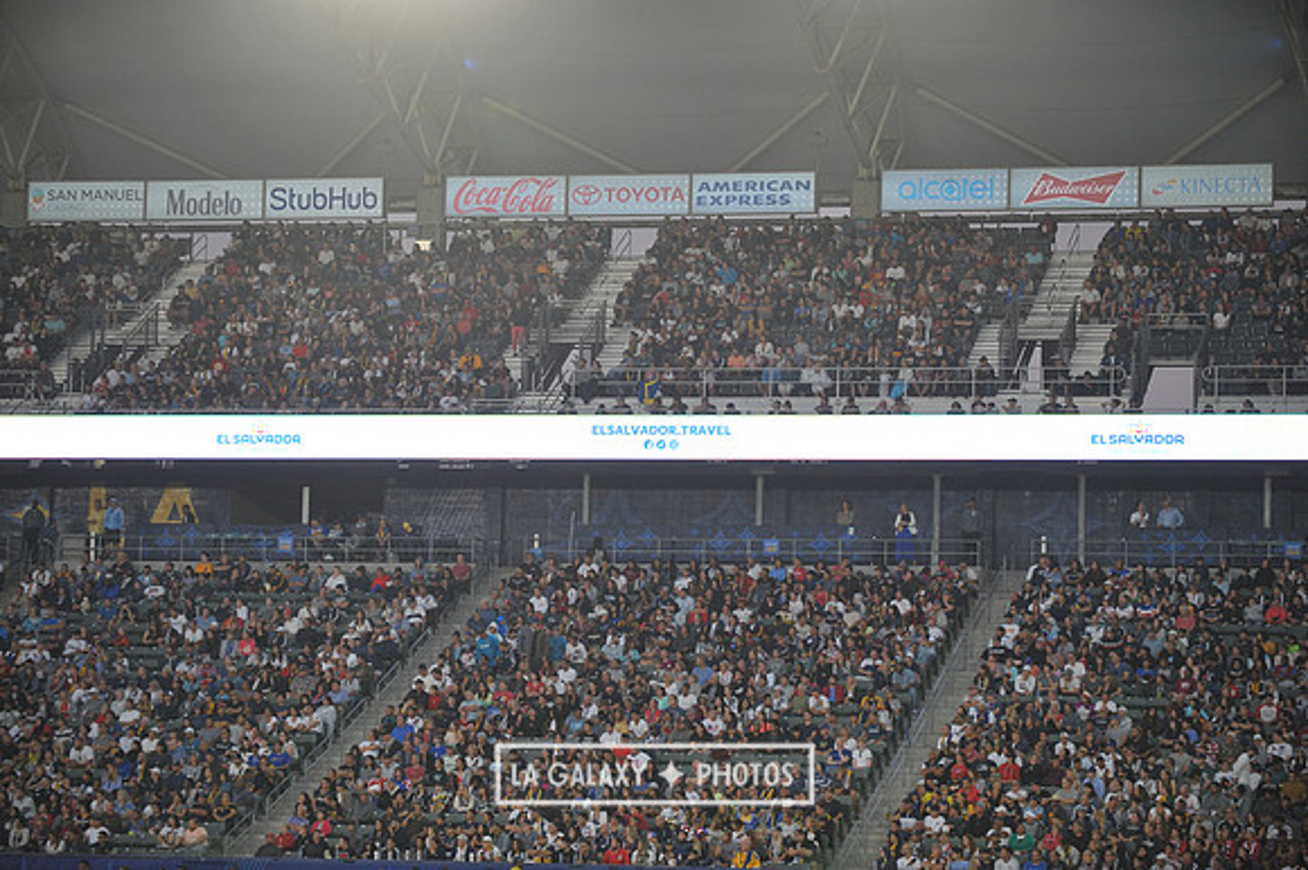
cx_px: 654
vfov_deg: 11.4
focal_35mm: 120
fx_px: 4357
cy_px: 435
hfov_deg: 17.1
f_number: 2.8
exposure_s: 1/1000
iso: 1250
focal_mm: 120
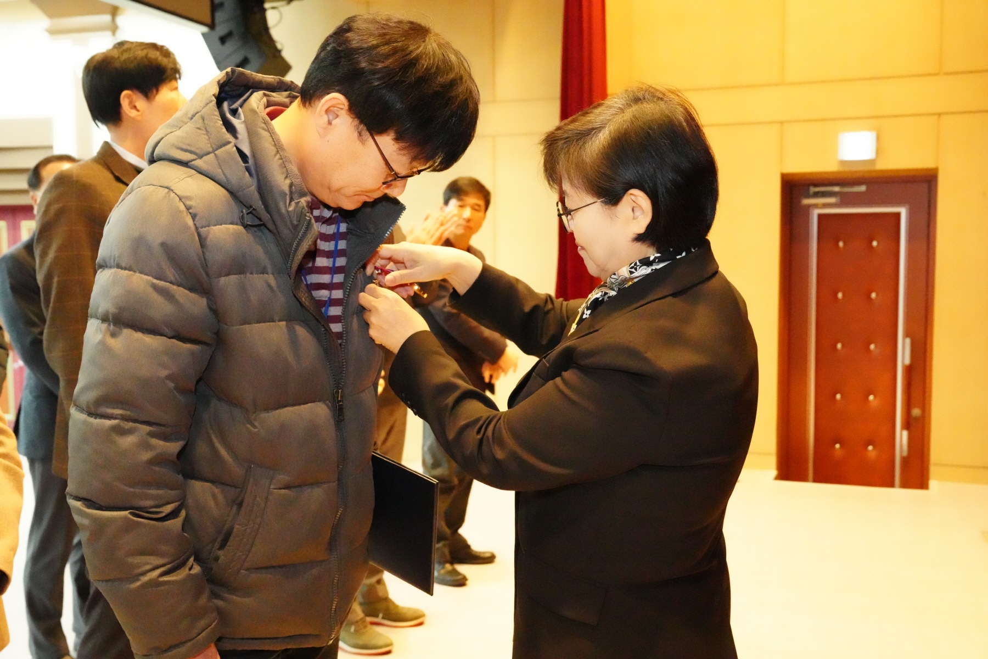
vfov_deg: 35.1
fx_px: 1043
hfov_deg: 50.7
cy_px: 330
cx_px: 494
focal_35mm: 38
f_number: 5.6
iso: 32000
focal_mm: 38
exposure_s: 1/160
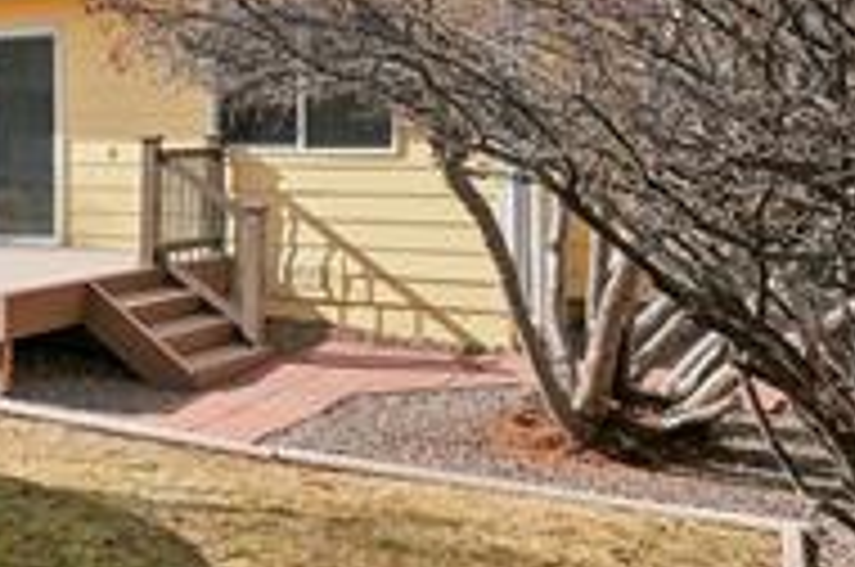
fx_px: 1320
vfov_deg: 23.1
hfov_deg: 26.4
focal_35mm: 56
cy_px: -18
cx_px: -418
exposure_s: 1/500
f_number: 8
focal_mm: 11
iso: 100
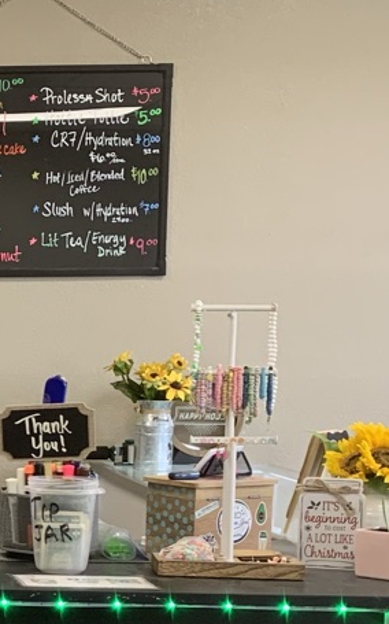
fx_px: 1647
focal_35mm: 97
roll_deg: -0.3
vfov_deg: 21.2
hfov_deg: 12.0
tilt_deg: -6.1
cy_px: 492
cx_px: -385
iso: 80
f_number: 1.8
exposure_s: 1/60
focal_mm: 4.25
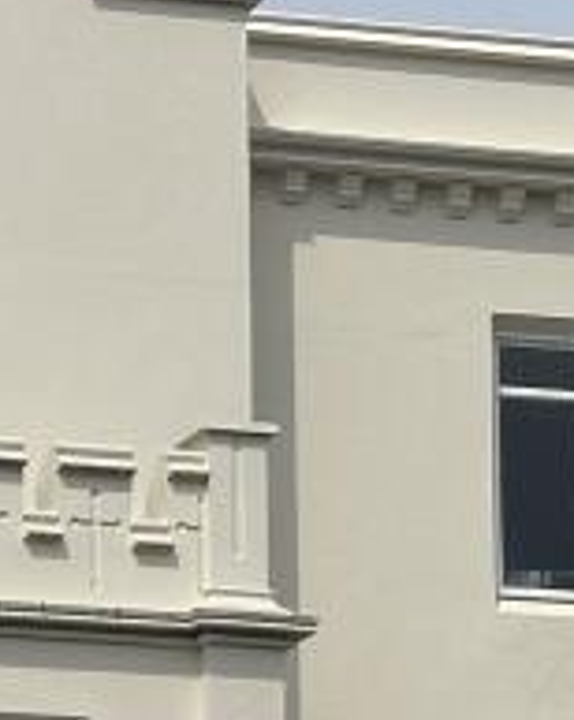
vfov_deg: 7.6
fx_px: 5296
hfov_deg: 6.1
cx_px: -309
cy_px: 1078
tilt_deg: +8.8
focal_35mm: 249
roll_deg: +0.3
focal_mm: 6.86
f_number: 1.78
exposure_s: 1/8929
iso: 64
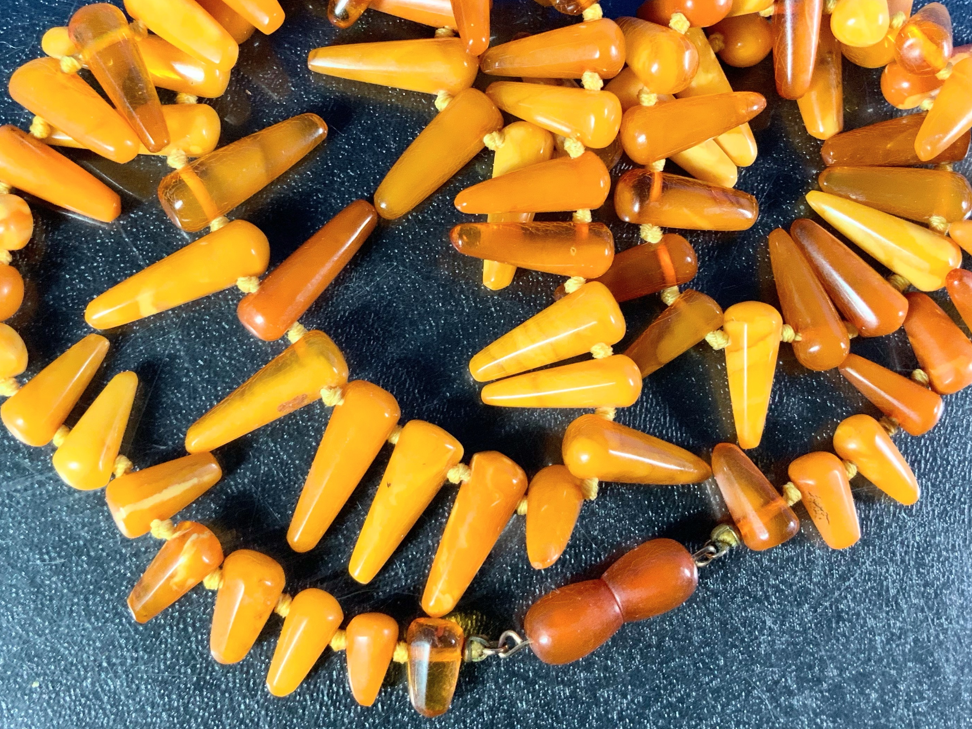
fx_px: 1179
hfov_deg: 44.8
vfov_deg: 34.2
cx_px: 450
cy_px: 273
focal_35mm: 42
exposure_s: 1/60
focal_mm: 3
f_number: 1.8
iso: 125
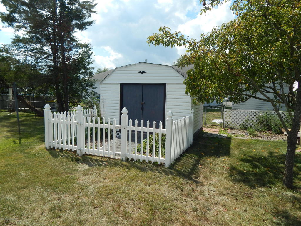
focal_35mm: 25
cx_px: 150
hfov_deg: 69.4
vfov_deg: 54.9
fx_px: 217
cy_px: 113
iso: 125
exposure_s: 1/500
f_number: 6.1
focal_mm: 4.5
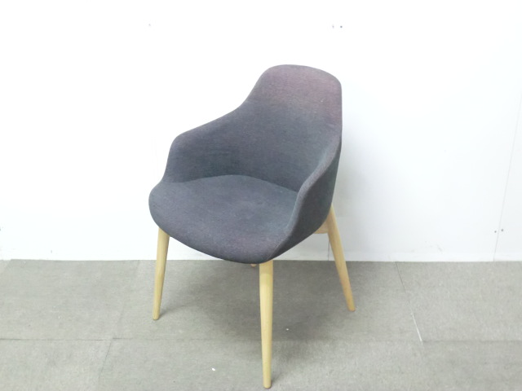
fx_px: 679
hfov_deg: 42.1
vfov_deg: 32.2
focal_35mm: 45
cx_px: 261
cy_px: 196
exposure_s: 1/15
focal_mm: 8.2
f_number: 4.3
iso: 800
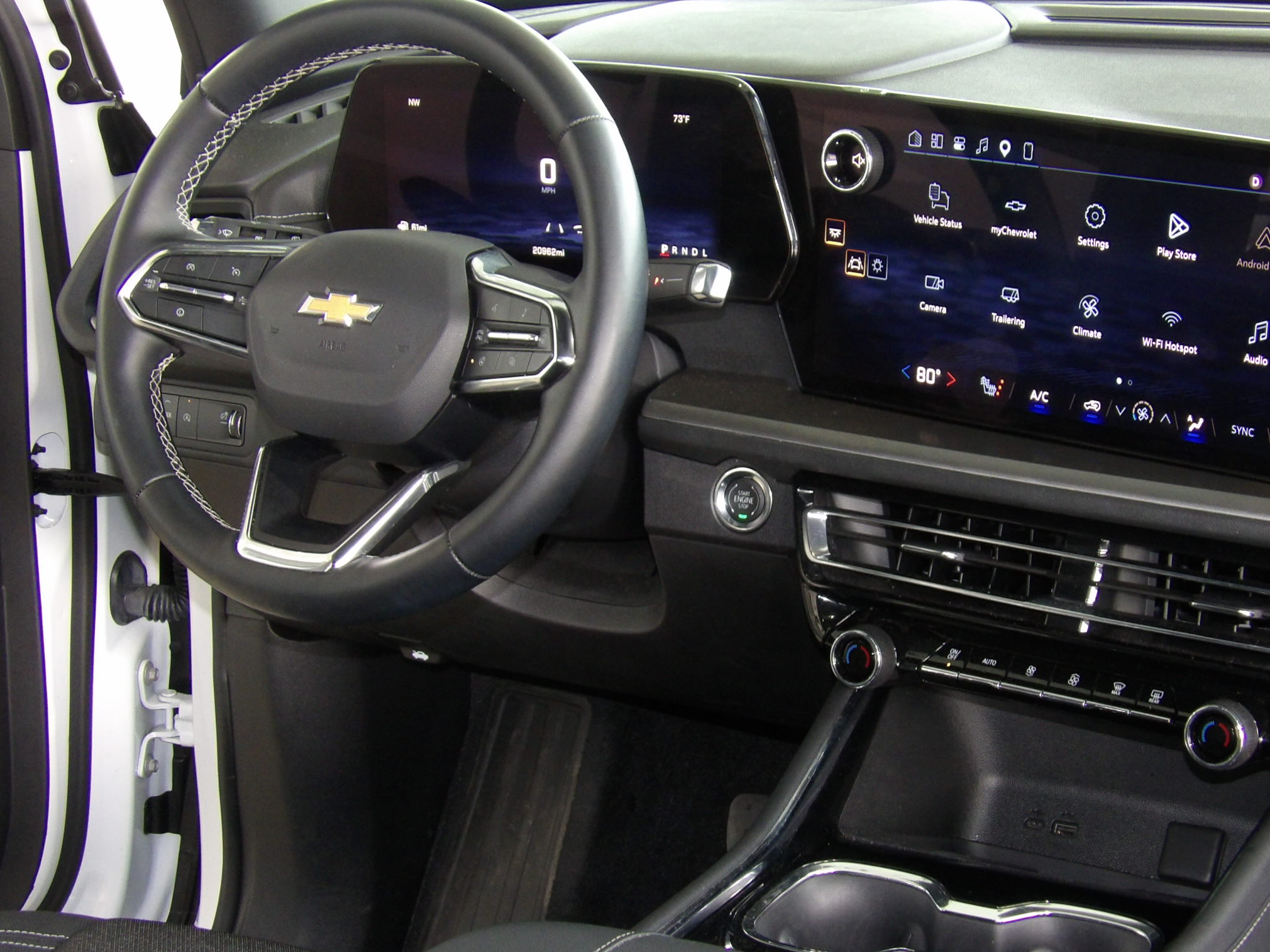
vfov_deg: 21.6
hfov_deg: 28.5
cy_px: 525
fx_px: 2495
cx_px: 763
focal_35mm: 68
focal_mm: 9.5
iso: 320
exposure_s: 1/30
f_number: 3.9
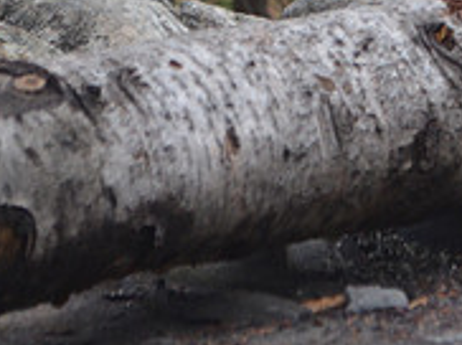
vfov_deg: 5.8
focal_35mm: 253
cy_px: -96
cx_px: 561
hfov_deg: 7.8
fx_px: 3366
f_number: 5.6
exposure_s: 1/640
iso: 800
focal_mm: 55
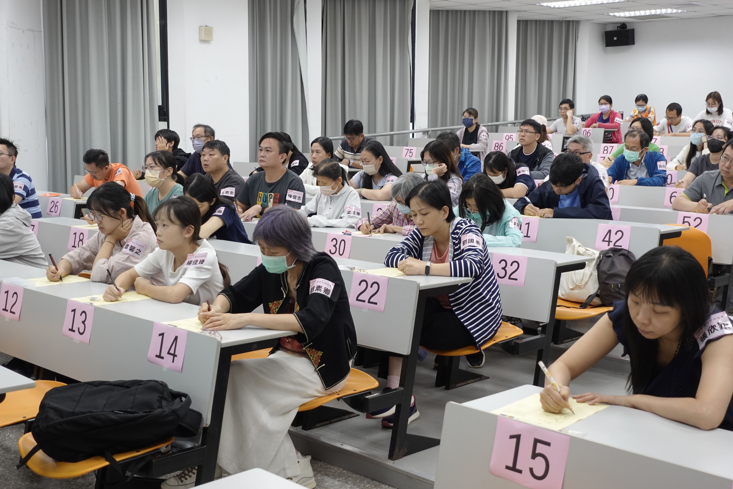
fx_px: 937
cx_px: 366
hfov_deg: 42.7
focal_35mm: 46
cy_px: 244
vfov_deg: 29.2
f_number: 2.8
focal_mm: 17.37
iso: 320
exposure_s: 1/60
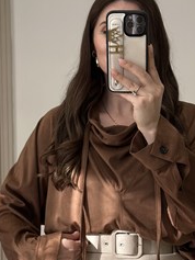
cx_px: 128
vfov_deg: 18.0
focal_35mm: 108
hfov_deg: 13.7
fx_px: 810
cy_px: 218
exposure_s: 1/704
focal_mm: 6.86
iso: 80
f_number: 1.78
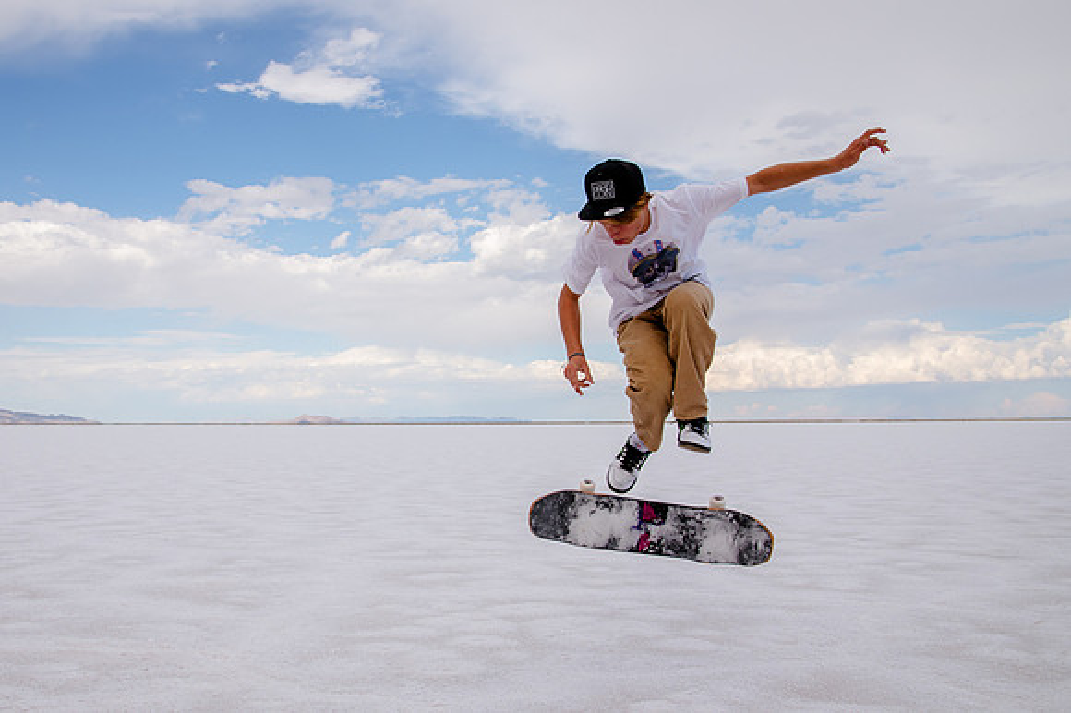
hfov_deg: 55.0
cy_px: 363
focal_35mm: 34
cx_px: 418
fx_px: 1018
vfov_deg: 38.6
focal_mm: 27
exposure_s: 1/640
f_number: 8
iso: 250
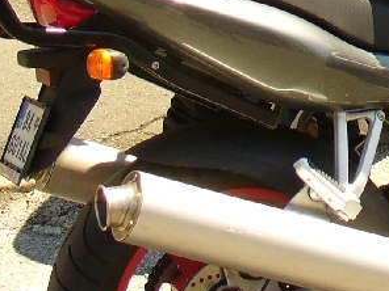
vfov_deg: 9.5
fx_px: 1686
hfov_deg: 12.6
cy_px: -193
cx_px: 545
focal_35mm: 150
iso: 80
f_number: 2.8
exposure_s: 1/400
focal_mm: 6.1
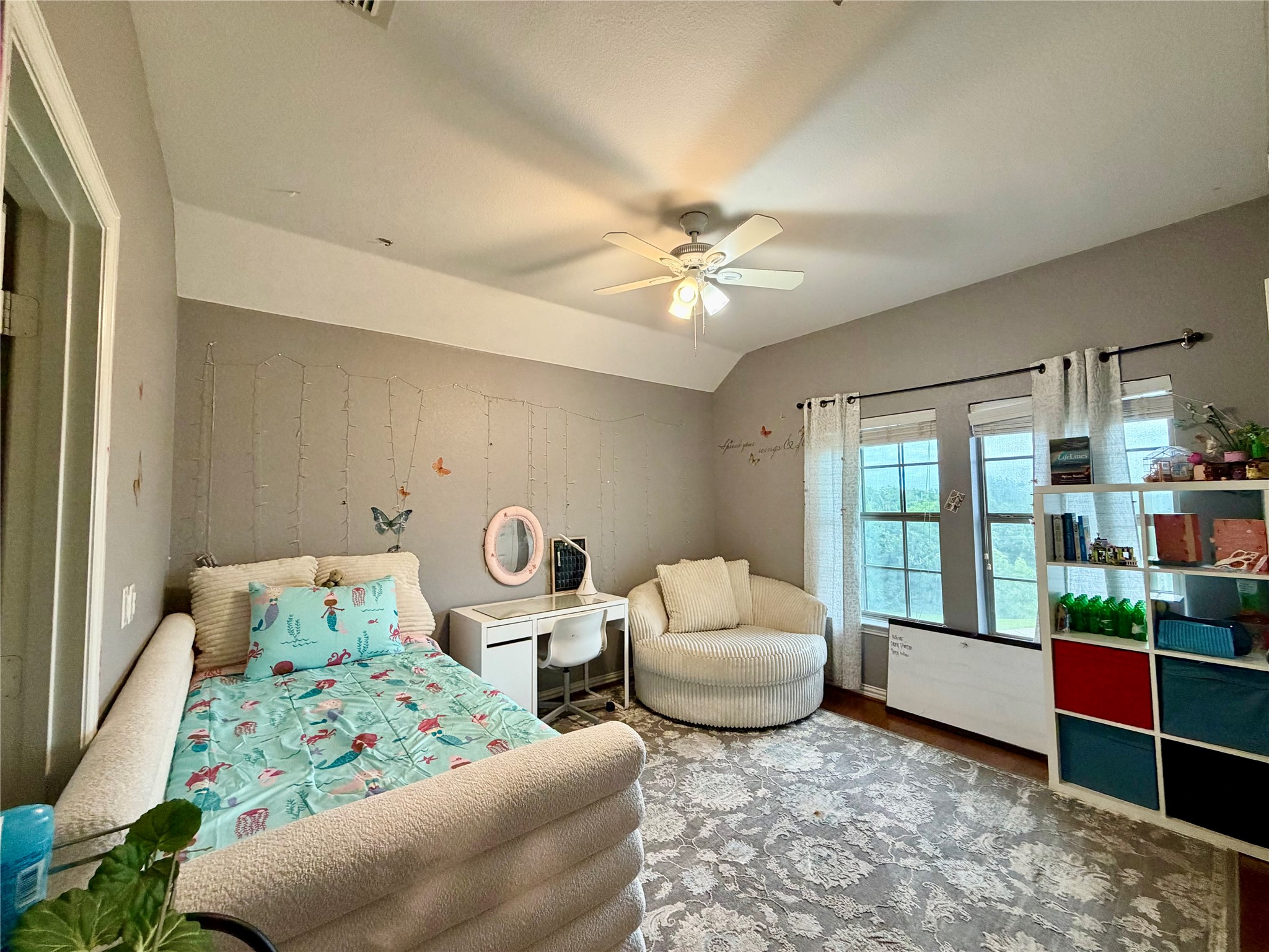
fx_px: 513
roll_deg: +1.2
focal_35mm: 14
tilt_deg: +3.0
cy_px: 476
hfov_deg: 102.1
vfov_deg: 85.7
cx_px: 634
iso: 320
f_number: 2.2
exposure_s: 1/60
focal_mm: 2.22
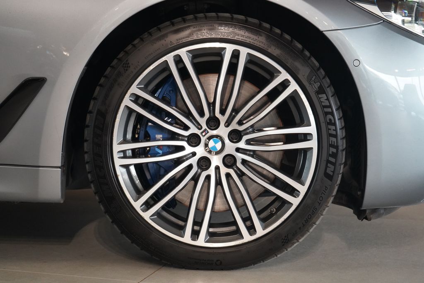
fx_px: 754
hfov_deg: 31.4
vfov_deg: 21.2
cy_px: 142
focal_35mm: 64
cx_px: 212
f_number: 5.6
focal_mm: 64
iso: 6400
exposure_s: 1/160
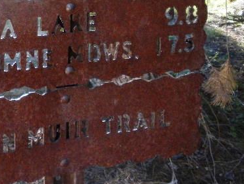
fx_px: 564
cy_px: -3
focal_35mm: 80
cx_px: 46
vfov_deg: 18.0
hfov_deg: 24.0
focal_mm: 6.6
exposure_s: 1/60
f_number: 3.5
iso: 263
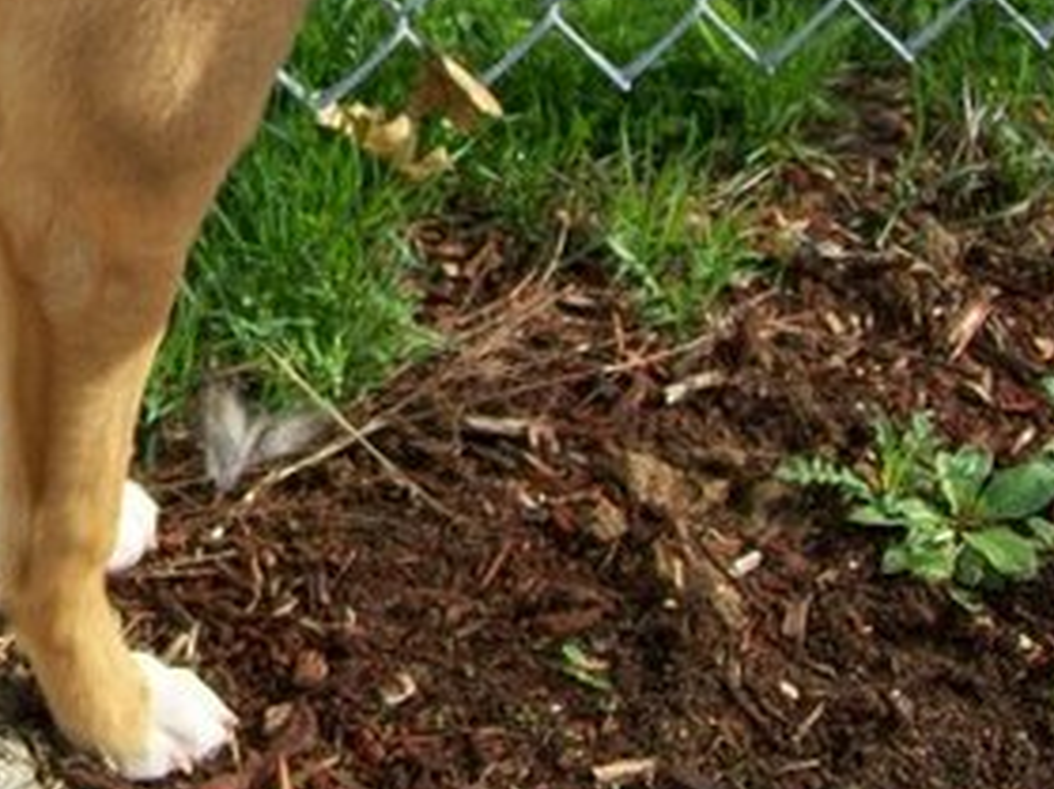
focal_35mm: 99
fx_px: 3013
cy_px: -181
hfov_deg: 19.1
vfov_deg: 14.4
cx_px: -102
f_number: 2.7
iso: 64
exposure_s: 1/500
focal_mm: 6
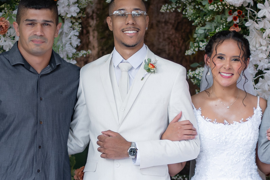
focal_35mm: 130
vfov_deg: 10.5
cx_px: 137
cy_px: 113
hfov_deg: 15.8
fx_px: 975
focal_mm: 35
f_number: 1.4
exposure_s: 1/400
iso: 1000
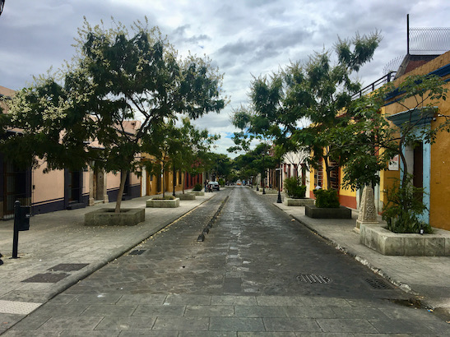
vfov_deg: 48.2
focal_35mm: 29
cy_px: 168
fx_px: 377
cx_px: 225
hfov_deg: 61.7
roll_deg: +0.4
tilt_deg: +0.3
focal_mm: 4.15
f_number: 2.2
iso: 25
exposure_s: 1/2079
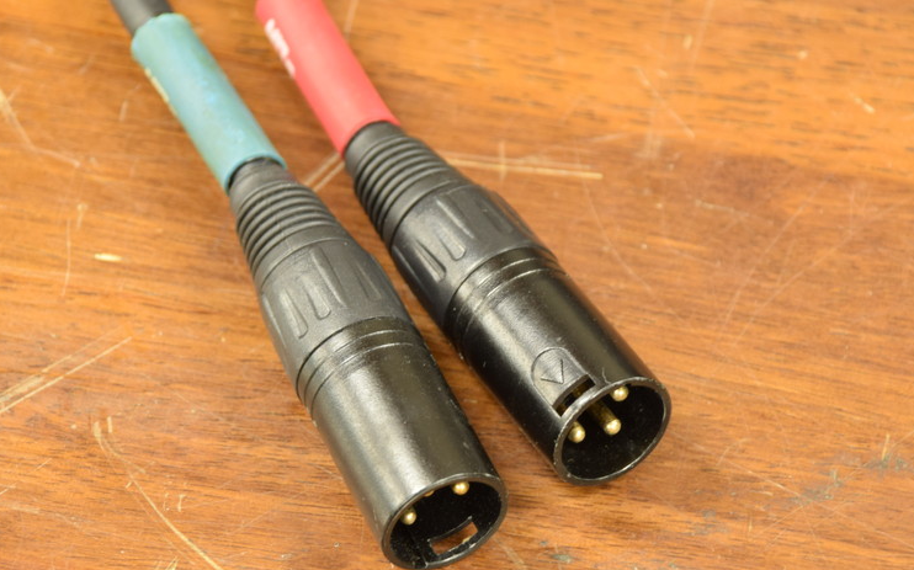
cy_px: 350
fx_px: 6240
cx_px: 442
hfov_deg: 8.4
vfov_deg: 5.2
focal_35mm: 251
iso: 400
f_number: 8
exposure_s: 1/2
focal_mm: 135
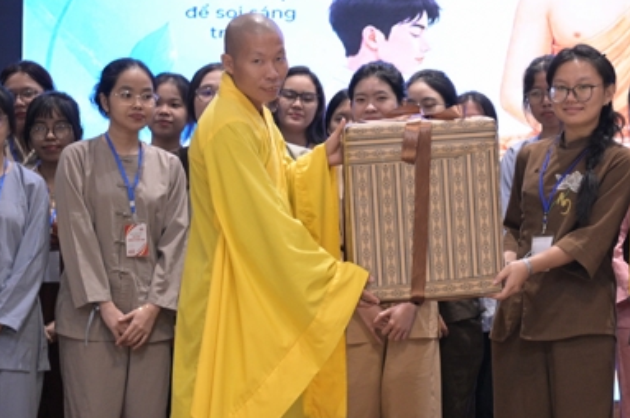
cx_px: 479
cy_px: 202
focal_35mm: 146
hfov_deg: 14.0
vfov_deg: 9.4
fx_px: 2551
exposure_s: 1/160
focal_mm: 86
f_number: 4
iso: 4000
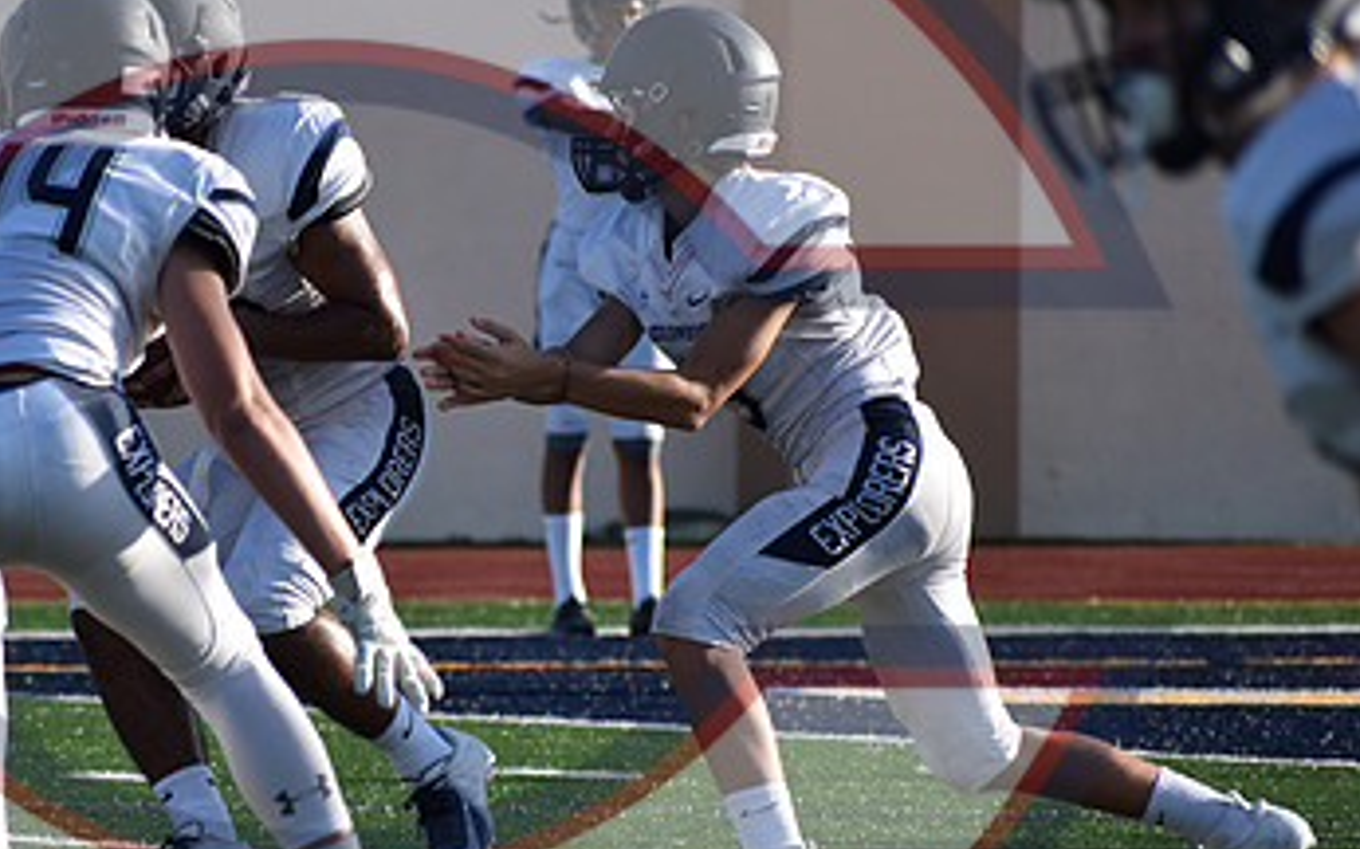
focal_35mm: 589
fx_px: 21824
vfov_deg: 2.2
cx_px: 307
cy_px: 466
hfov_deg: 3.6
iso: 400
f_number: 5.6
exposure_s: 1/1250
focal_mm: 230
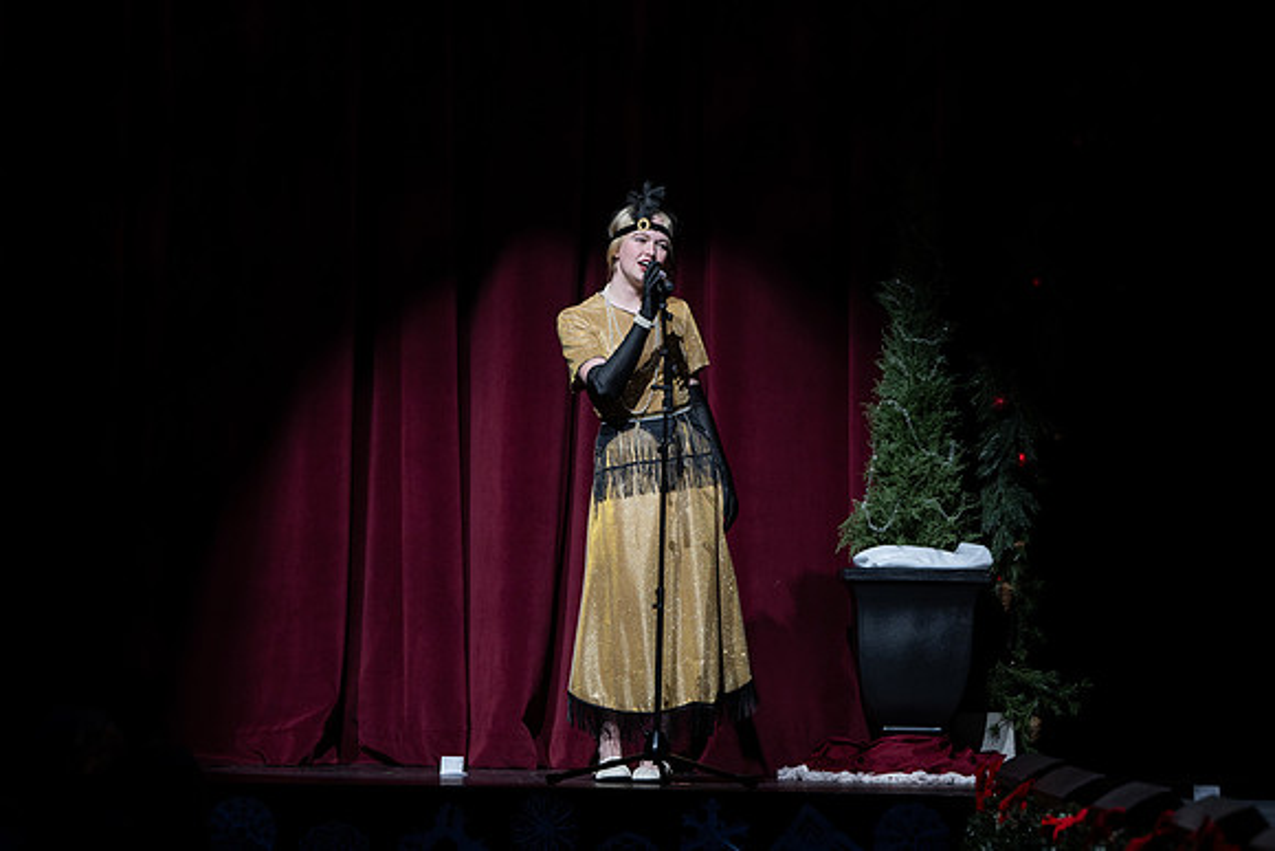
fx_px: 7556
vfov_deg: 6.4
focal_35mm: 213
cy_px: 429
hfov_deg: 9.6
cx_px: 613
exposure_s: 1/400
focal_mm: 180
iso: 800
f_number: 3.5
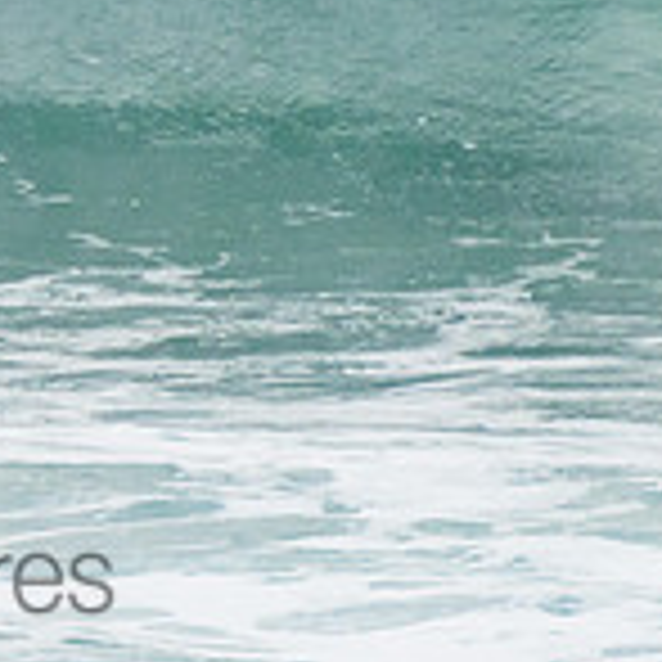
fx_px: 39941
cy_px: -227
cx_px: -492
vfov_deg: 0.9
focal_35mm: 1846
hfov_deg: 0.9
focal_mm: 400
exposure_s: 1/1250
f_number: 7.1
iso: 500
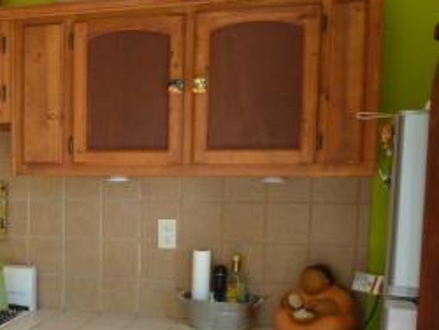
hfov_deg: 27.1
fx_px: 812
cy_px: 262
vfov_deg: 22.7
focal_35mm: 64
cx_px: -72
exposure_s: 1/30
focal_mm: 4.1
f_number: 3.3
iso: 80
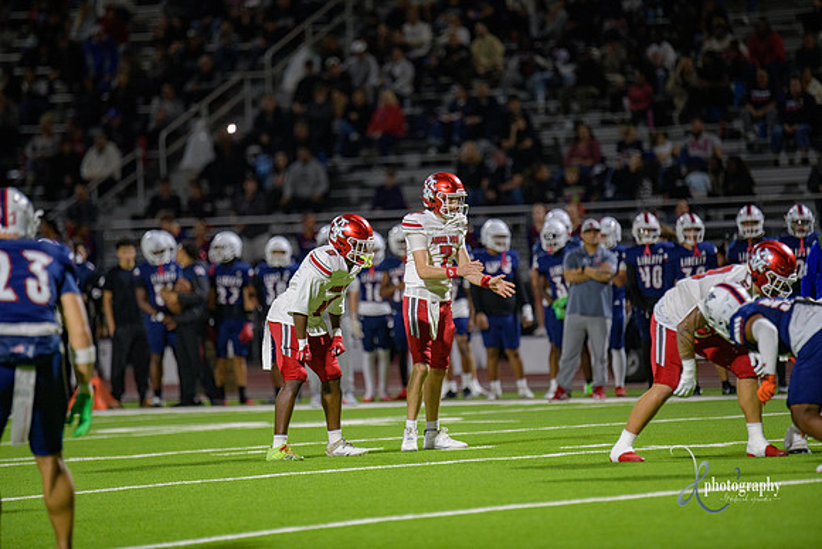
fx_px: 6851
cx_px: 411
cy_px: 274
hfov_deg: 6.9
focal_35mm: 300
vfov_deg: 4.6
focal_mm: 300
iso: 1250
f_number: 2.8
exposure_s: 1/250
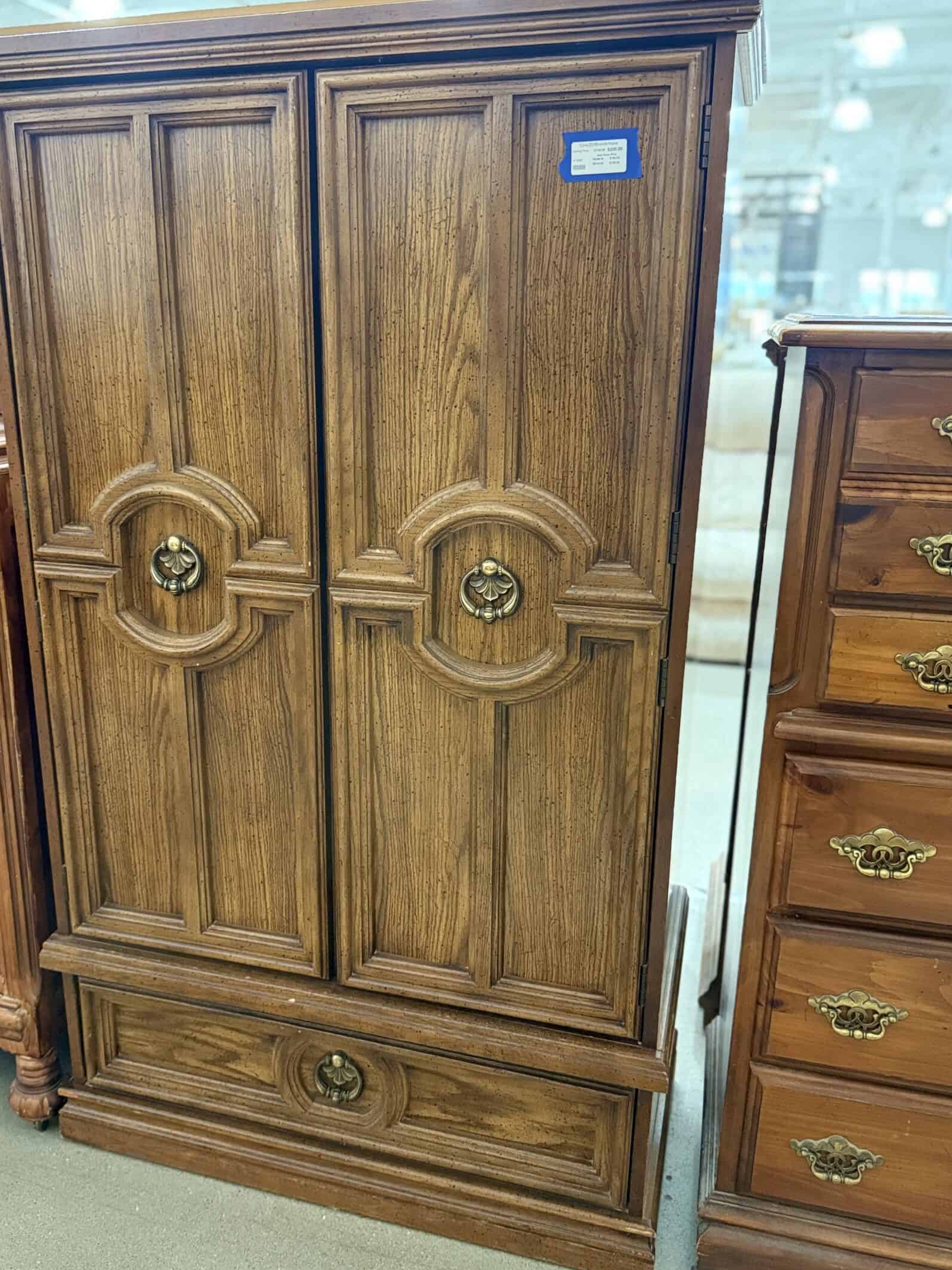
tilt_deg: -17.1
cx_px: 402
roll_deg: -0.6
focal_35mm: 29
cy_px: 643
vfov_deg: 61.7
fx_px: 1064
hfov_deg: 48.1
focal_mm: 6.76
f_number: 1.78
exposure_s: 1/60
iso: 640
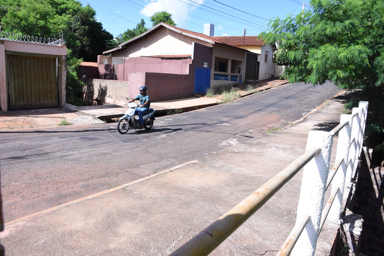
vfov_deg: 48.0
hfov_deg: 67.4
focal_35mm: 27
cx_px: 192
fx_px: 288
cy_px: 128
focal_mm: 18
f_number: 5.6
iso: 500
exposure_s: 1/1600
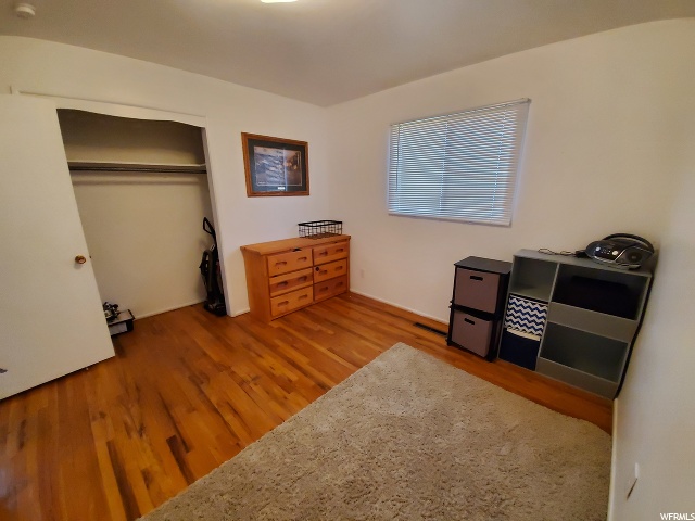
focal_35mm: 13
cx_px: 348
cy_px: 260
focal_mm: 1.8
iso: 500
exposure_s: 1/59
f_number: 2.2
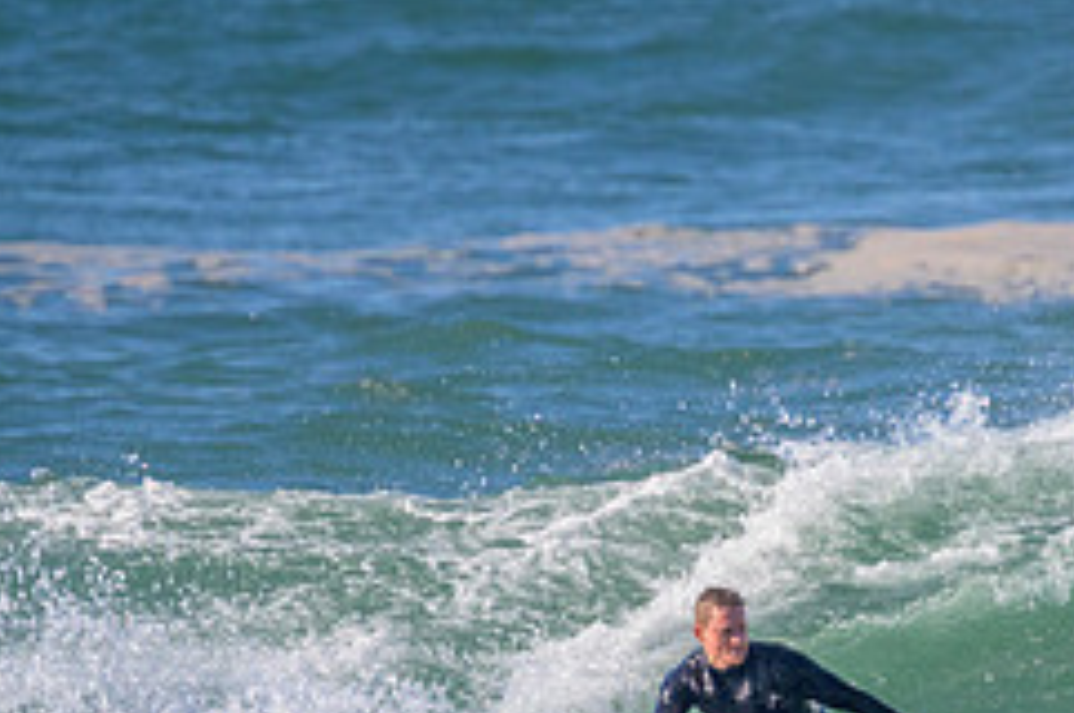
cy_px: 787
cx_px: 758
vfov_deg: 0.7
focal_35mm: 1929
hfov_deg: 1.1
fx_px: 57471
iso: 1400
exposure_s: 1/2000
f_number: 11
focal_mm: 800
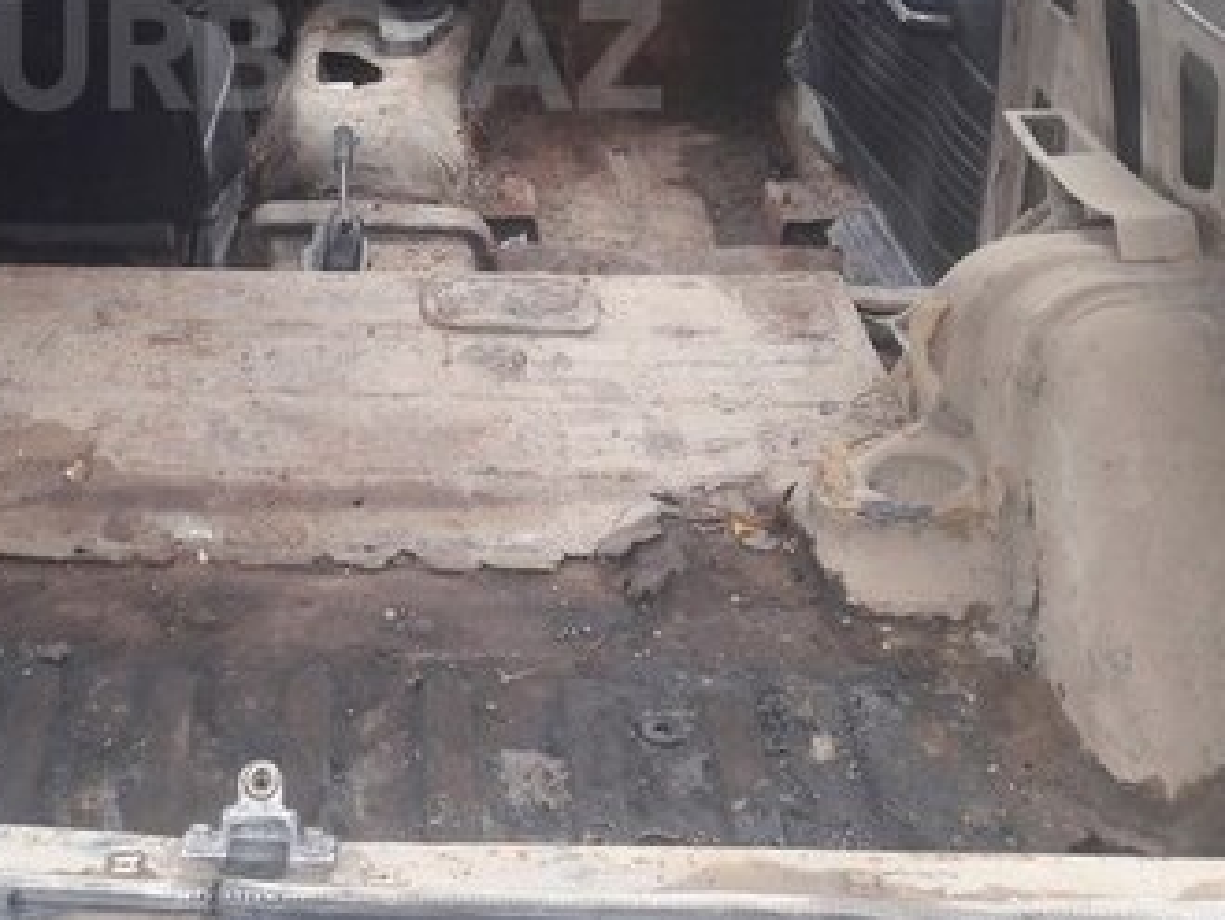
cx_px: 282
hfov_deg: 33.5
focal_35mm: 56
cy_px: 54
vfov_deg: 25.2
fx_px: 1983
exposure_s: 1/50
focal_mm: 3.7
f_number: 1.9
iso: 50
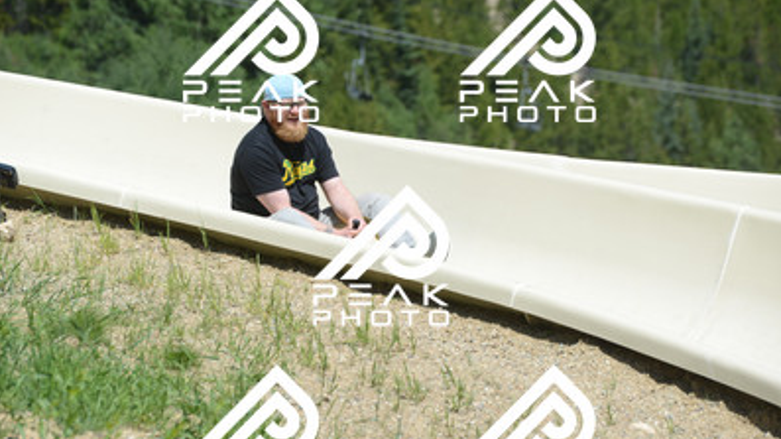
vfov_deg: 5.9
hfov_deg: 10.5
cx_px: 390
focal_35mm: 206
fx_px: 4265
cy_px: 243
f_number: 6.3
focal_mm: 195
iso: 400
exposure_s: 1/1250
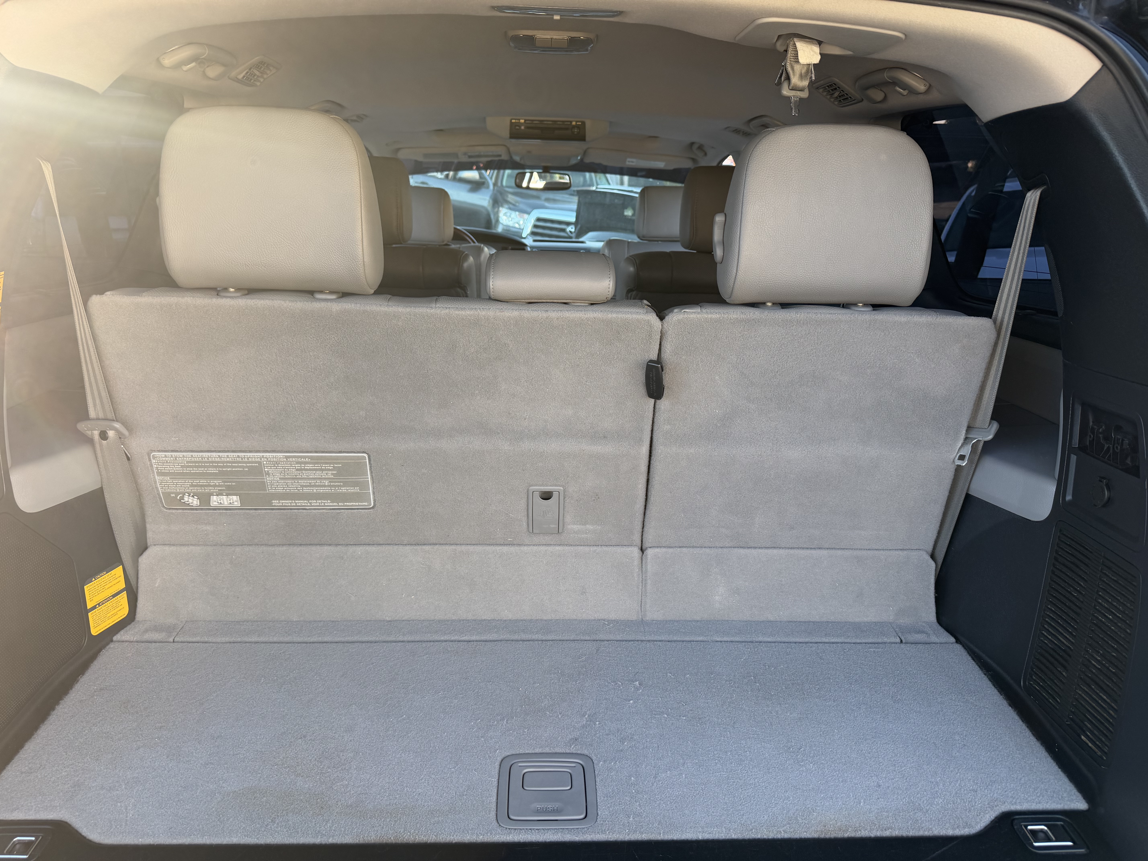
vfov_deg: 56.8
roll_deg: +1.8
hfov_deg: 71.6
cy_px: 430
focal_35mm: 24
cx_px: 574
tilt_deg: -18.1
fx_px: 796
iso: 64
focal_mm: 6.76
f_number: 1.78
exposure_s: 1/176
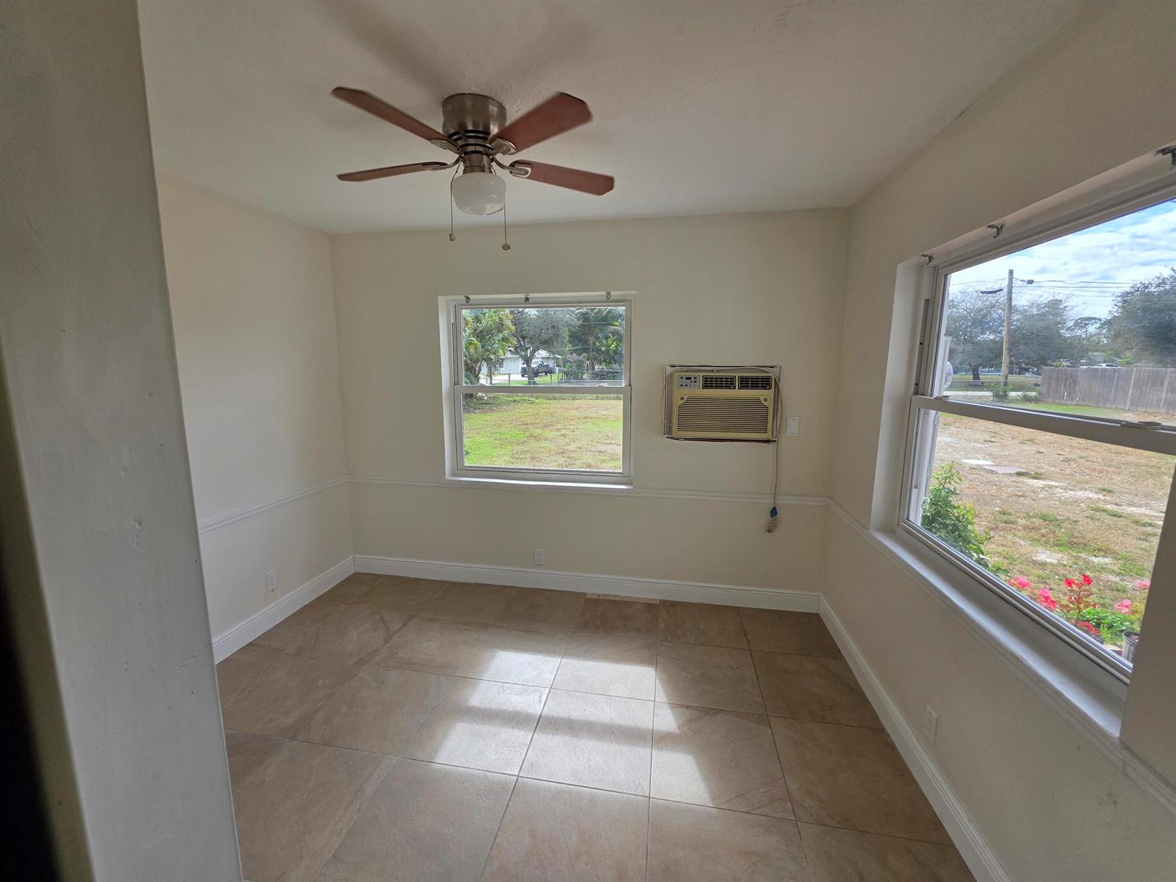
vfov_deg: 89.9
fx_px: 442
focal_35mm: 13
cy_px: 441
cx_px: 588
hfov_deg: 106.2
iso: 40
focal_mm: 2.2
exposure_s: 1/344
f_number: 1.9
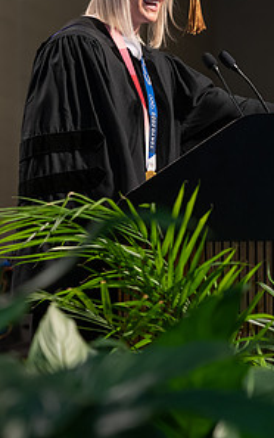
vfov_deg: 8.8
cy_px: 157
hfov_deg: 5.5
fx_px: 2851
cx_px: 133
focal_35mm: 239
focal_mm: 120
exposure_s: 1/200
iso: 640
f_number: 4.5
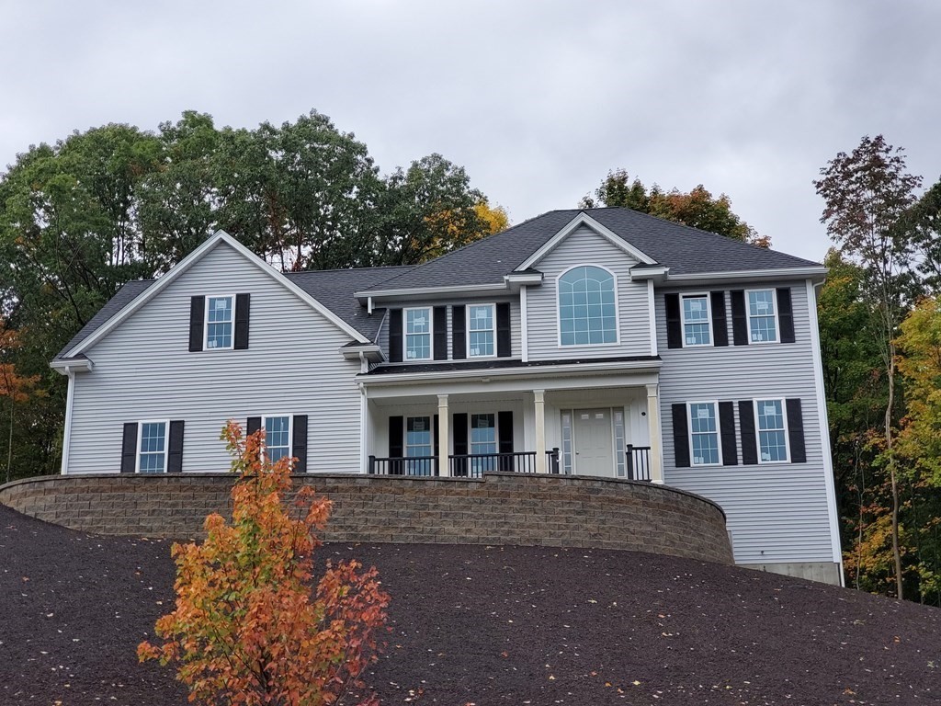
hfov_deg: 36.8
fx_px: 1414
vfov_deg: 28.0
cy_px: 353
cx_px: 470
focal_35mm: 52
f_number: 2.1
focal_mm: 6
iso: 50
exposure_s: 1/675
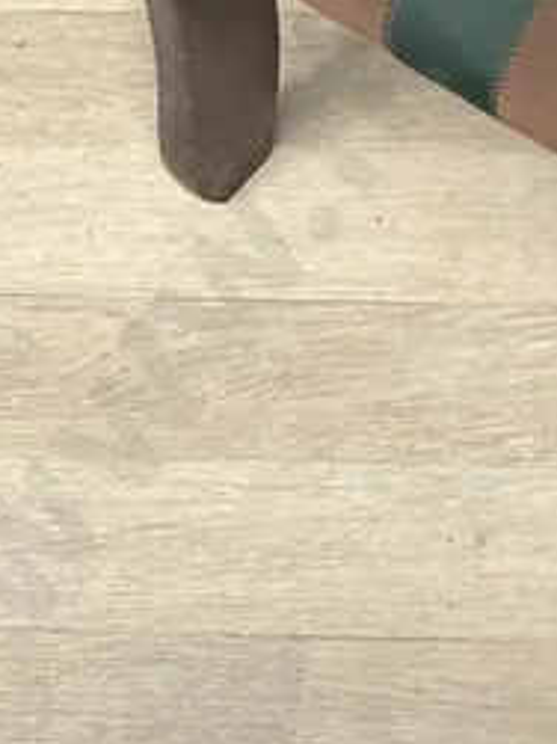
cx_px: 889
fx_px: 2104
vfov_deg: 16.7
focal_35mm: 98
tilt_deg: -54.1
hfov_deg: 13.9
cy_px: -596
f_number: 1.78
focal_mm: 6.86
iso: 250
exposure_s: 1/50
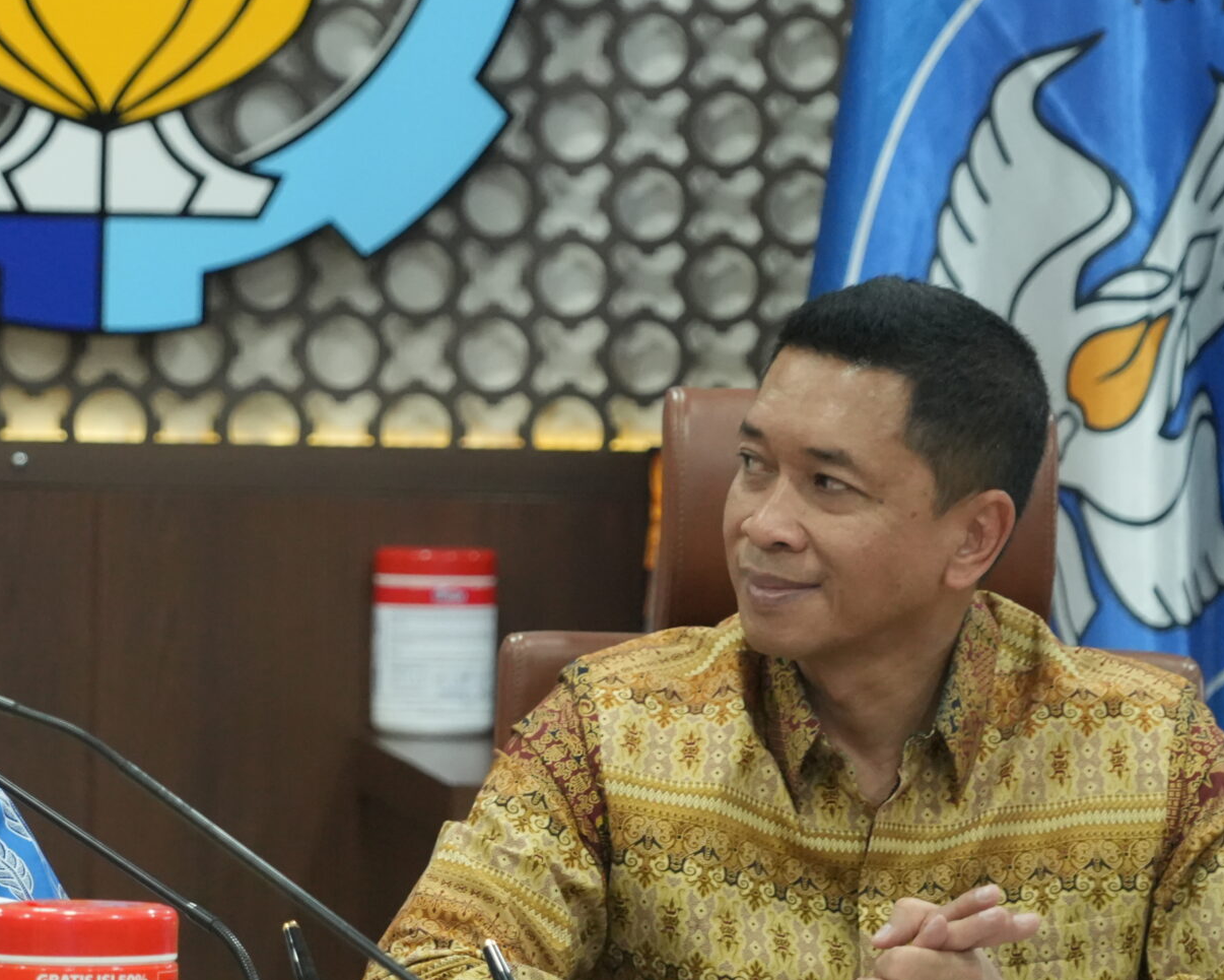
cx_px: 271
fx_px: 10035
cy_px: 724
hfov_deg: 7.0
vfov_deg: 5.6
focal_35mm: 277
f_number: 5.6
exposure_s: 1/125
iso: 6400
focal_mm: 139
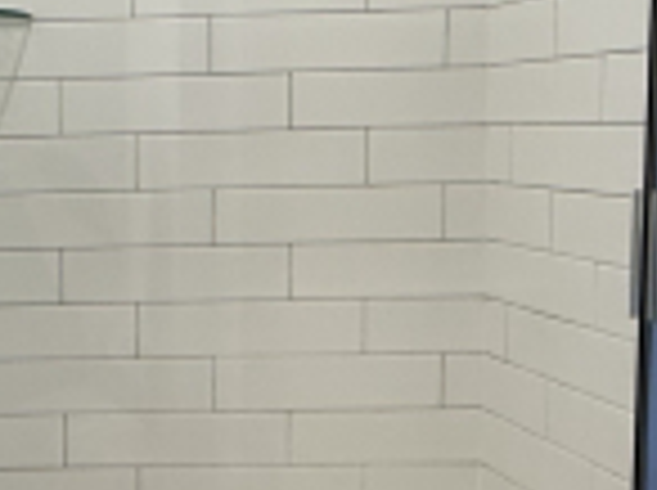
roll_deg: +1.7
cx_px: -124
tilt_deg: -5.5
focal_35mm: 64
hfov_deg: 26.9
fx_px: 1213
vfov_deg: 22.9
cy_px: 261
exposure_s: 1/120
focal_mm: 2.22
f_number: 2.2
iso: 200
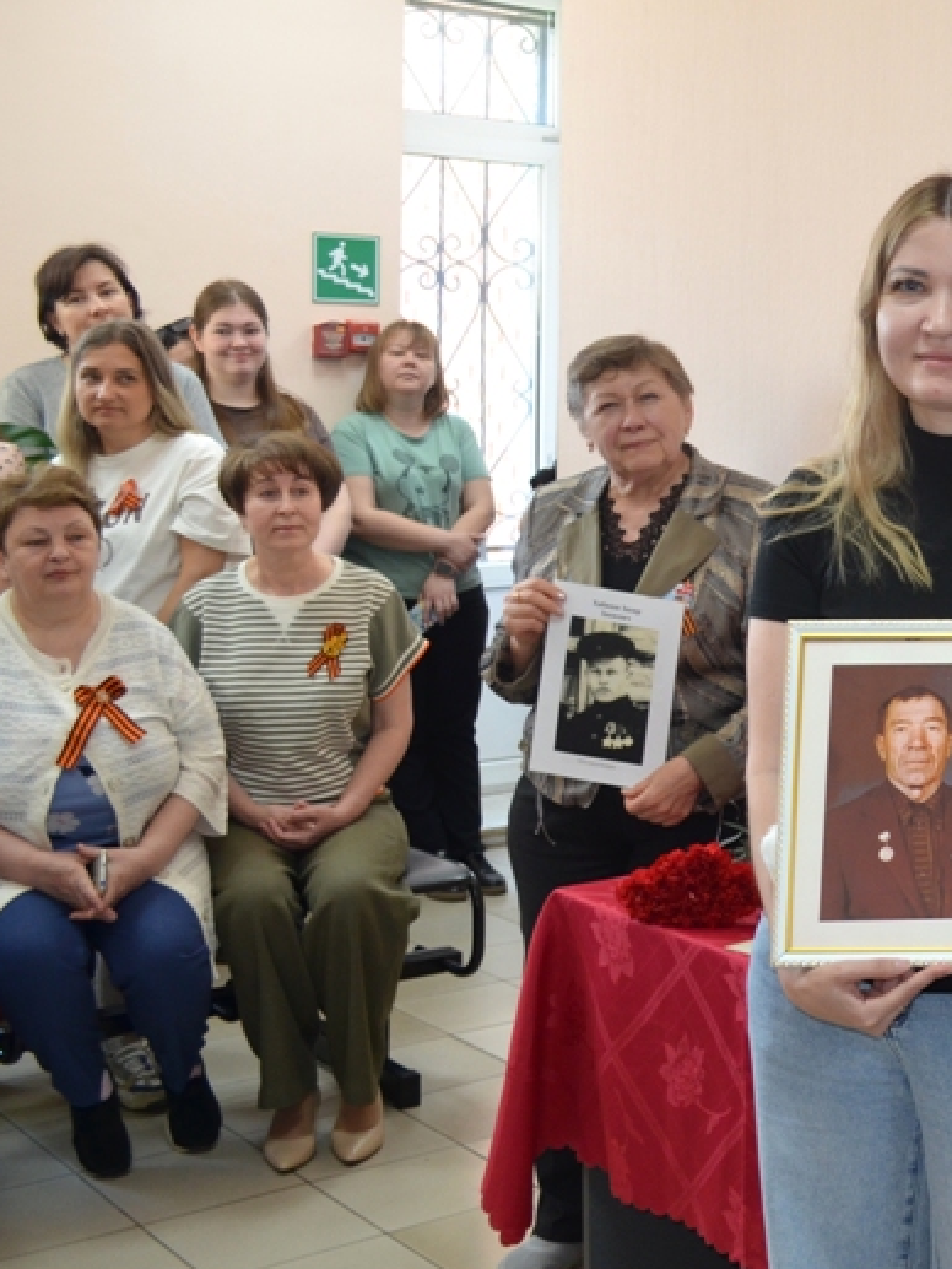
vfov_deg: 33.7
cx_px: 1239
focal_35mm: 57
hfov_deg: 22.8
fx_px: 2089
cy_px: 542
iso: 450
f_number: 3.8
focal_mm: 20
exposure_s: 1/60
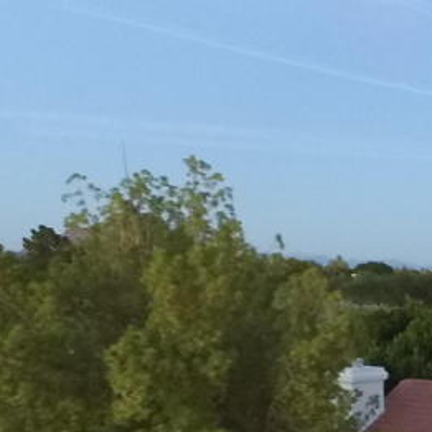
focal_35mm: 69
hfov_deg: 20.6
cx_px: 681
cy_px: 462
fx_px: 974
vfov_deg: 23.6
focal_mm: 3.61
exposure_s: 1/5
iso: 1600
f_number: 2.8
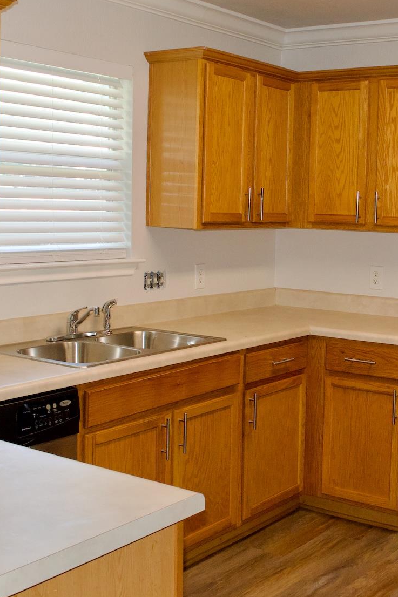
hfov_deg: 26.6
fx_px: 829
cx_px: 308
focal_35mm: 50
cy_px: 251
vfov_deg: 39.5
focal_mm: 18
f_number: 5.6
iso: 800
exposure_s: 1/125
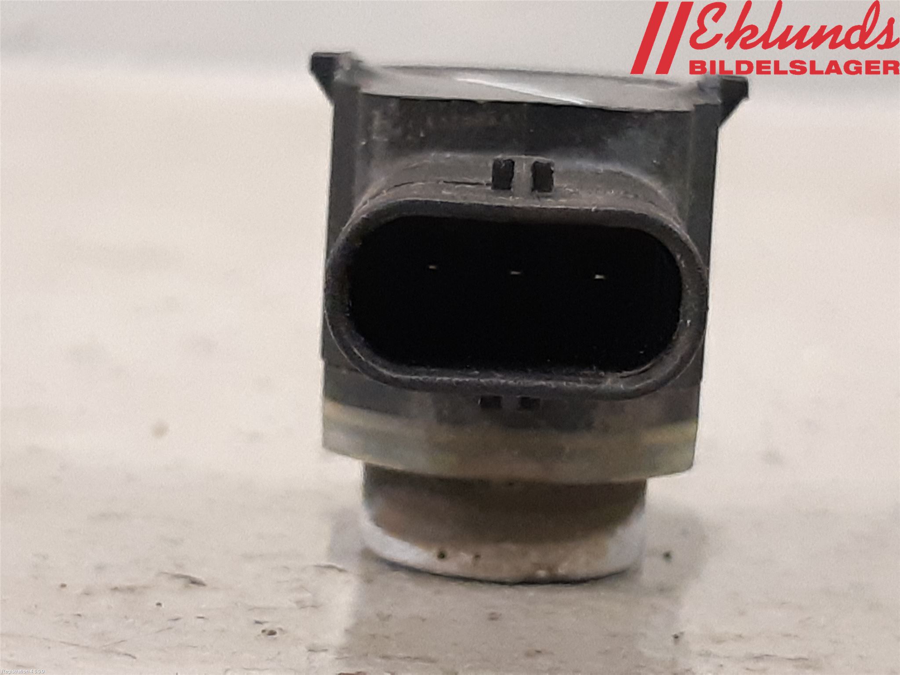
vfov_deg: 53.1
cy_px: 338
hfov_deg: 67.3
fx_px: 676
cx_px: 450
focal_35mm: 26
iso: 320
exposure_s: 1/50
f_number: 1.7
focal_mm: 3.93
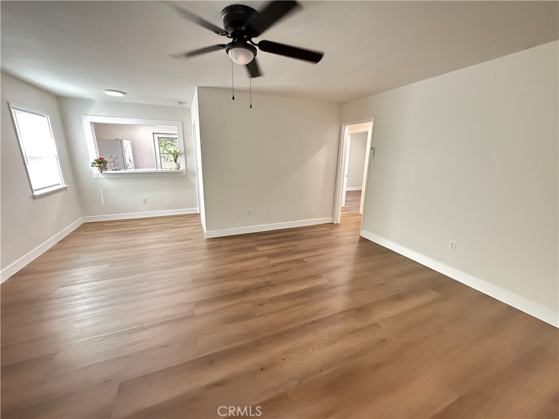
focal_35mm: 14
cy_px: 210
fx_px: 226
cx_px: 280
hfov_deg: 102.1
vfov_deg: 85.7
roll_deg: -1.2
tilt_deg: -14.0
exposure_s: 1/60
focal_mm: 2.22
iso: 1250
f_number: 2.2
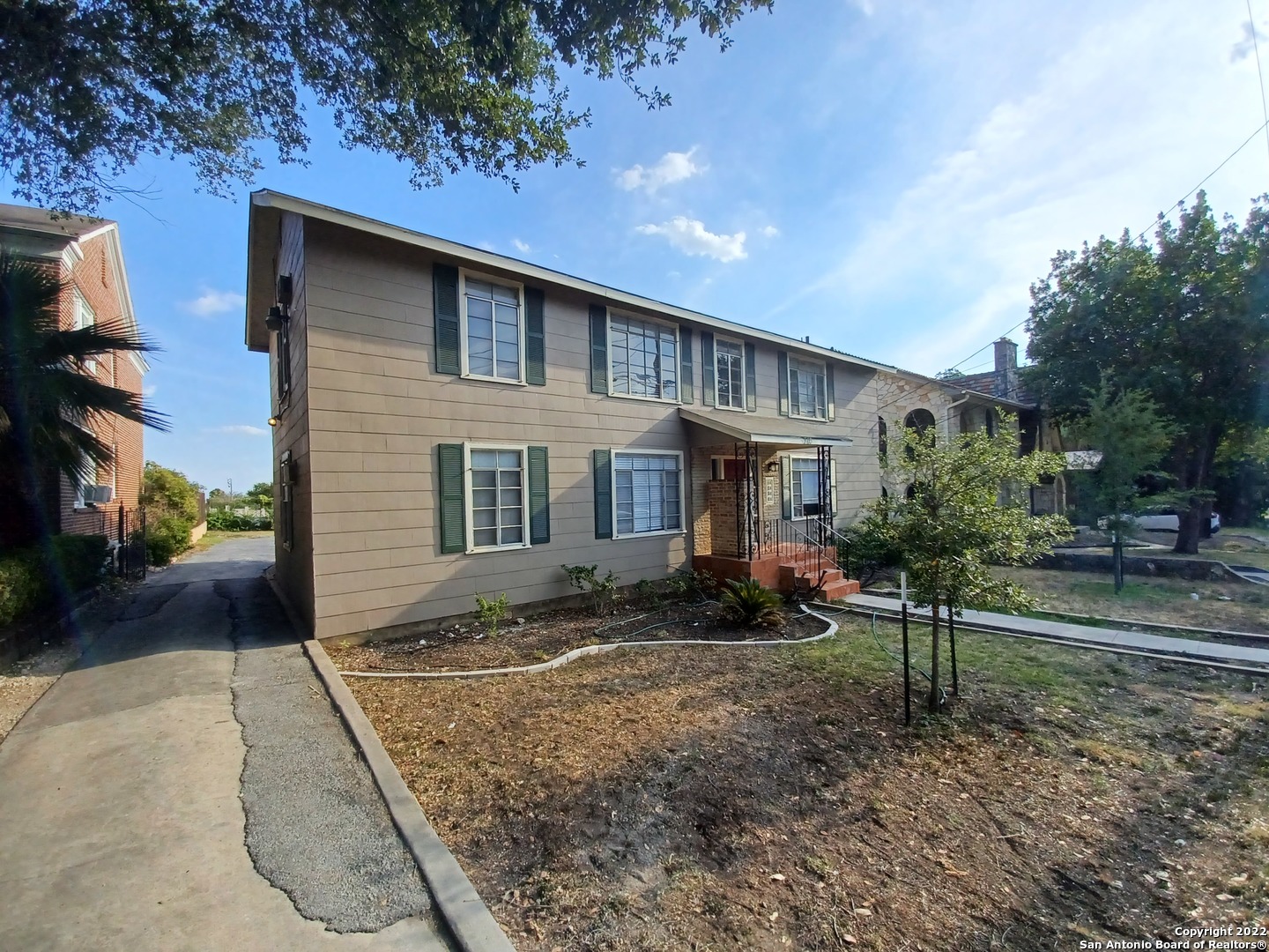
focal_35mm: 13
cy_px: 476
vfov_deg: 89.9
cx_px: 634
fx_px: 477
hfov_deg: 106.2
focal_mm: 1.42
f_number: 2.2
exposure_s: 1/996
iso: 40
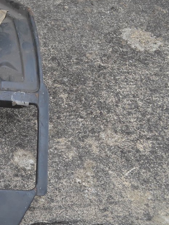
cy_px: 108
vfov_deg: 28.2
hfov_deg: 19.2
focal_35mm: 69
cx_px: -69
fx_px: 449
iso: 140
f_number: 5.6
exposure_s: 1/125
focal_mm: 22
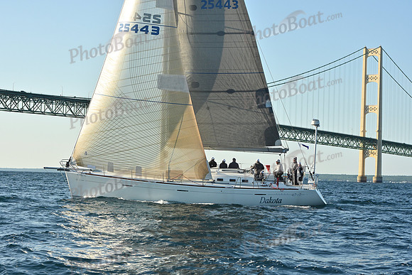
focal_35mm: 86
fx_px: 984
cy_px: 138
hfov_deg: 23.6
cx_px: 206
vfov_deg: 15.9
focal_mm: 86
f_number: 13
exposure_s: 1/1000
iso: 800
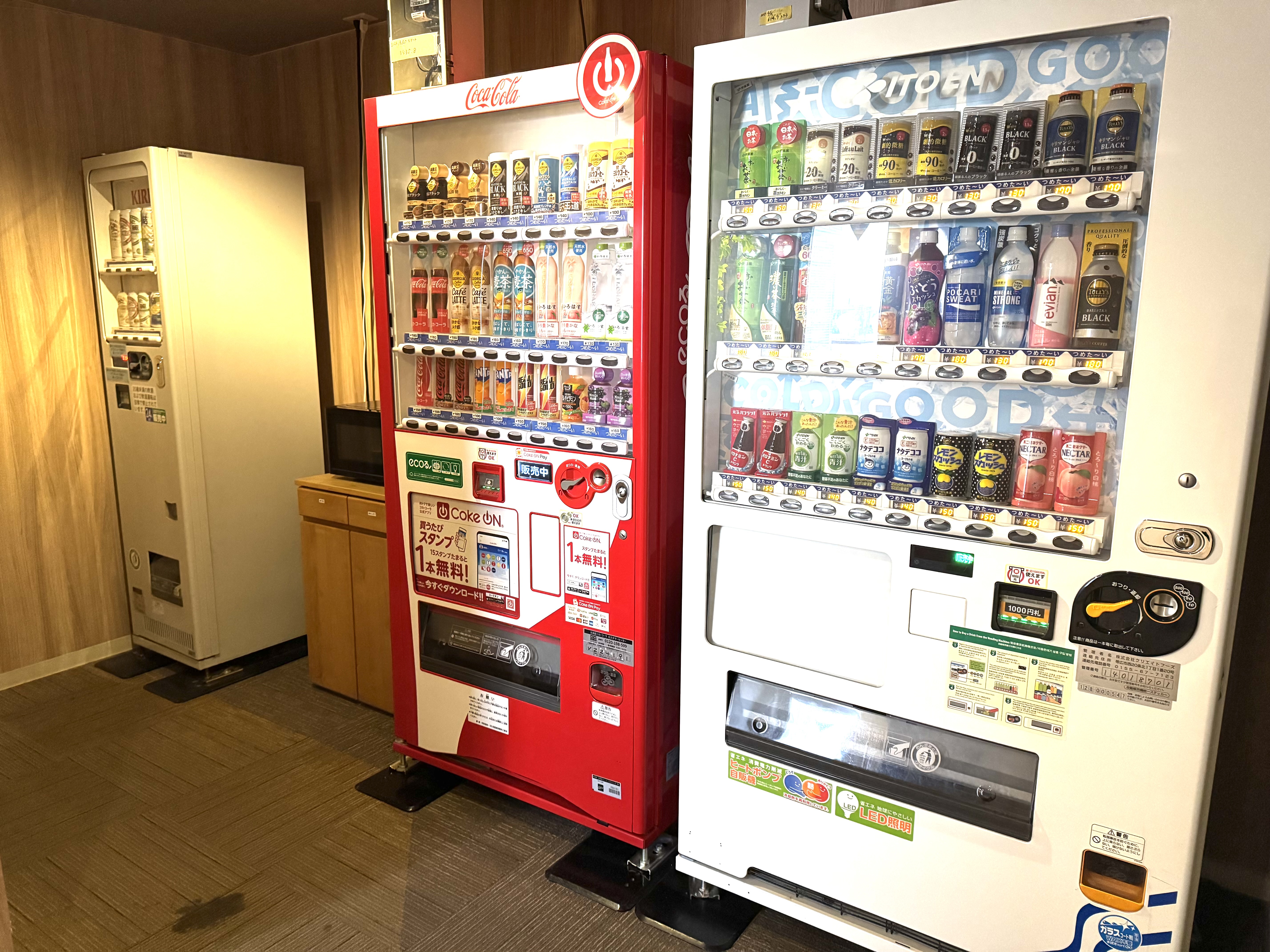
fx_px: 881
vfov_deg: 56.8
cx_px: 635
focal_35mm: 24
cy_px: 476
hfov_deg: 71.6
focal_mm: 6.76
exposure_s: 1/50
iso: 800
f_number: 1.78
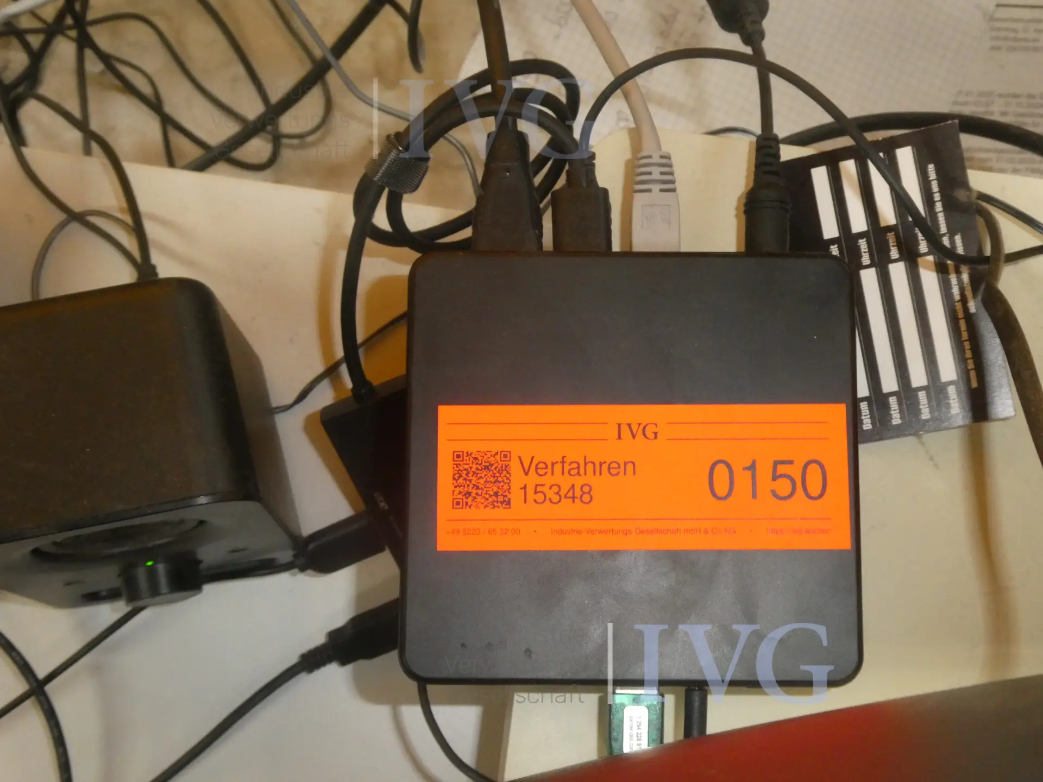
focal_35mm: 50
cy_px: 391
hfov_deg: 38.2
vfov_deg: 29.1
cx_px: 522
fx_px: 1507
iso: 800
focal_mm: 9
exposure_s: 1/60
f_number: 4.1
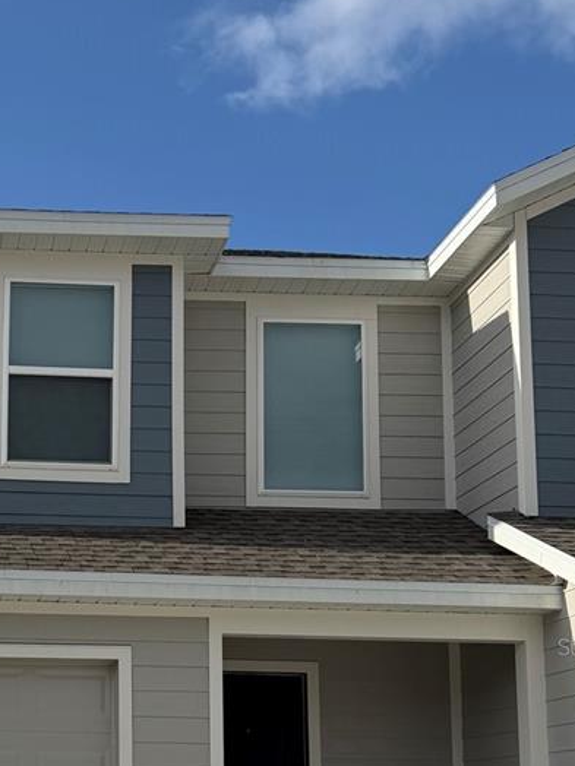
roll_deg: -1.5
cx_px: 3
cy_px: 646
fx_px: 1218
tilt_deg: +7.4
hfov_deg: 25.3
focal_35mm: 55
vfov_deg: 33.6
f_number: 1.78
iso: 80
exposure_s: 1/6173
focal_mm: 6.76
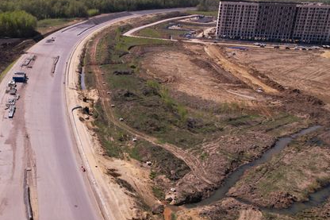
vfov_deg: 35.9
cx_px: 87
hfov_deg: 50.0
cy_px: 122
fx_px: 339
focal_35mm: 37
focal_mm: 8.38
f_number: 2.8
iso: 140
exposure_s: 1/90
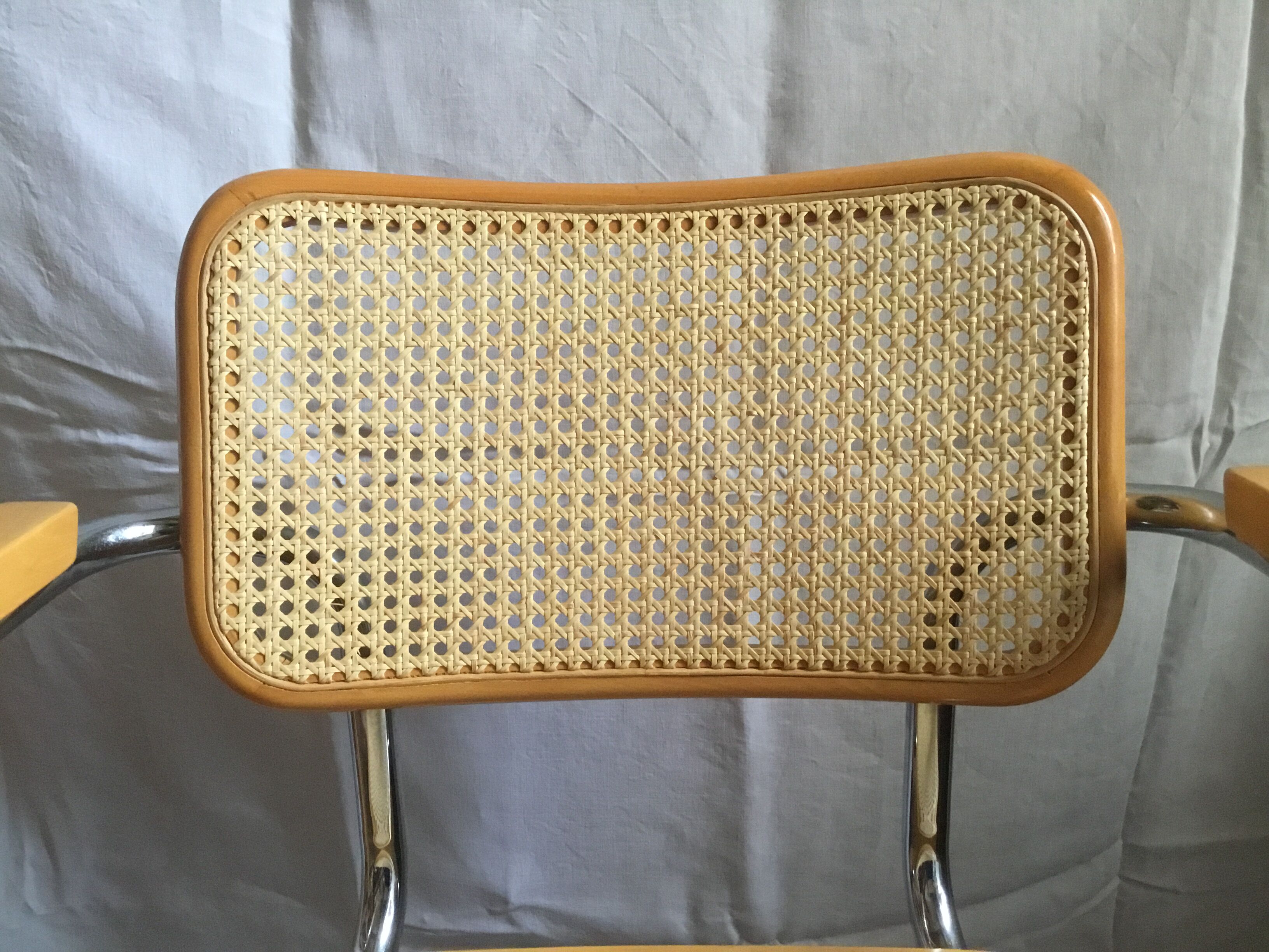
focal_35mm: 31
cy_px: 476
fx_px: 1136
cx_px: 634
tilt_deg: -15.0
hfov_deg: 58.4
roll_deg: +0.3
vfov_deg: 45.4
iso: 250
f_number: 2.4
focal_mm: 3.3
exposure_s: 1/33
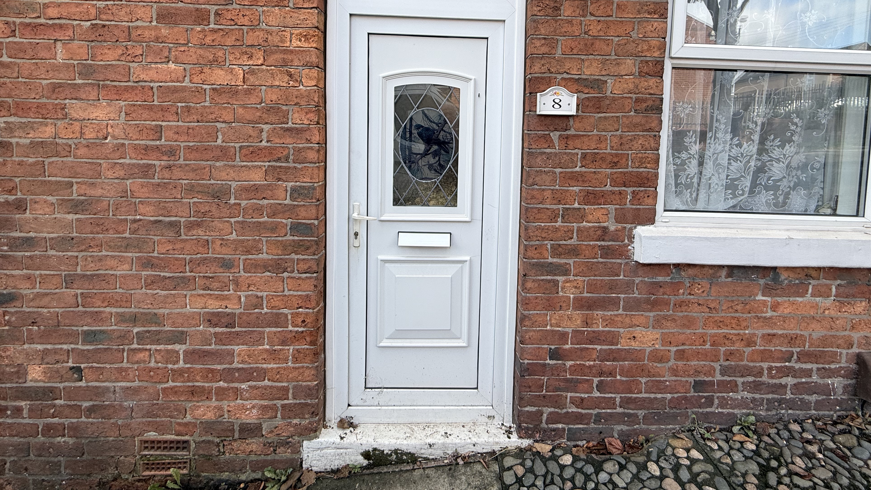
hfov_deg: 99.3
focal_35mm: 16
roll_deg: -1.3
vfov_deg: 64.9
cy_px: 154
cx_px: 456
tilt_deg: -3.0
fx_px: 370
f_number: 2.2
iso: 50
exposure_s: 1/436
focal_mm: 2.22
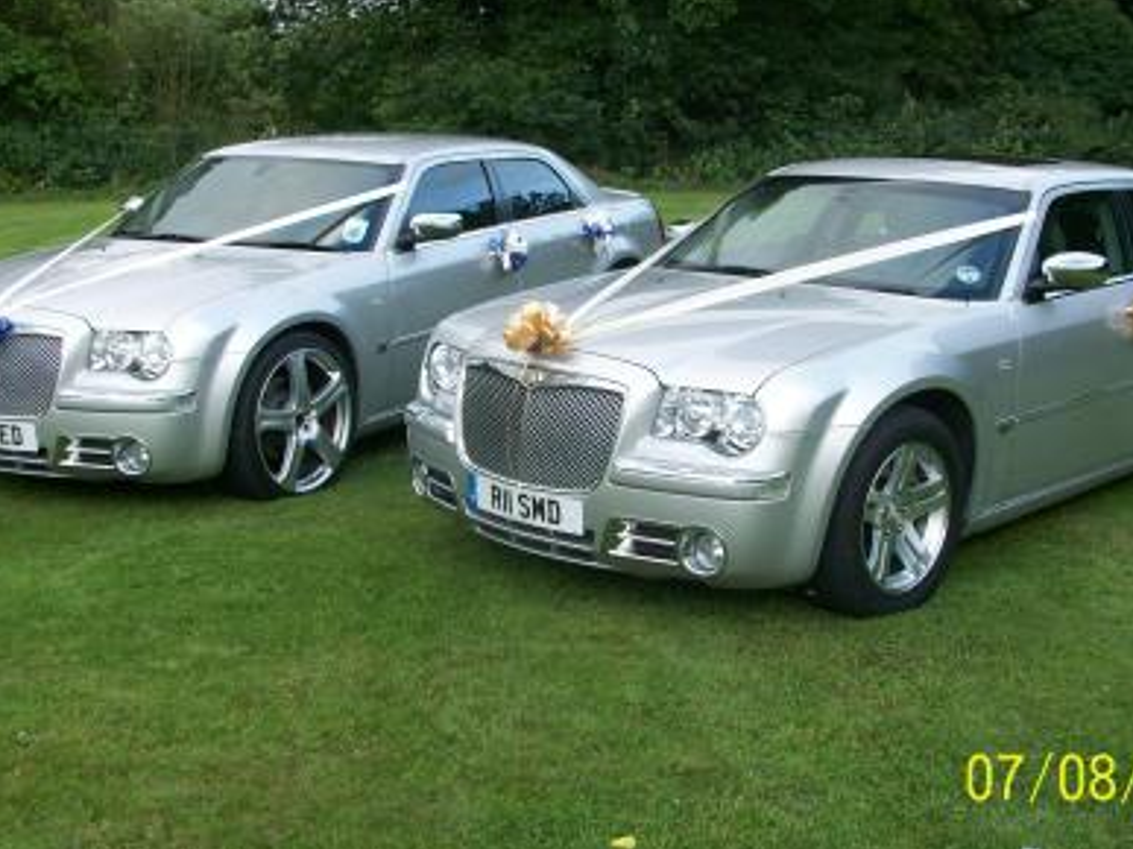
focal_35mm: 45
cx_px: 597
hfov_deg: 42.1
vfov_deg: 32.1
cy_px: 354
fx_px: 1472
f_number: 2.8
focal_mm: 5.7
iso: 64
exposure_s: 1/86.1
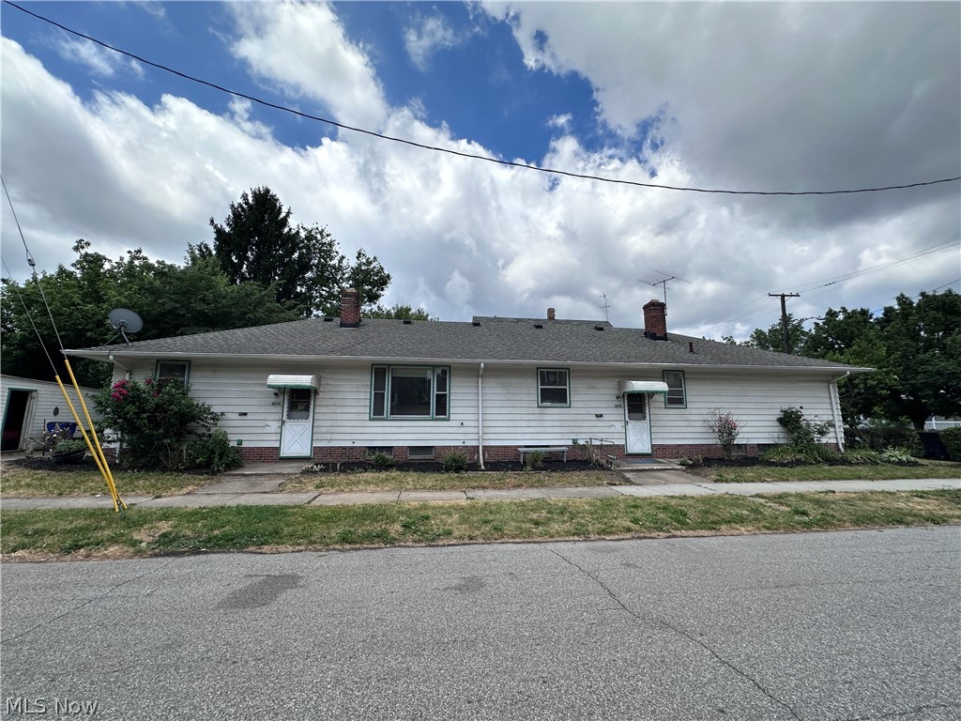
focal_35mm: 14
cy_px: 360
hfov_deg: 102.1
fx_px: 389
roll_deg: +0.2
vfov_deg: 85.7
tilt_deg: +9.9
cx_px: 480
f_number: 2.2
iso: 50
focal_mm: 2.22
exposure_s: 1/2959
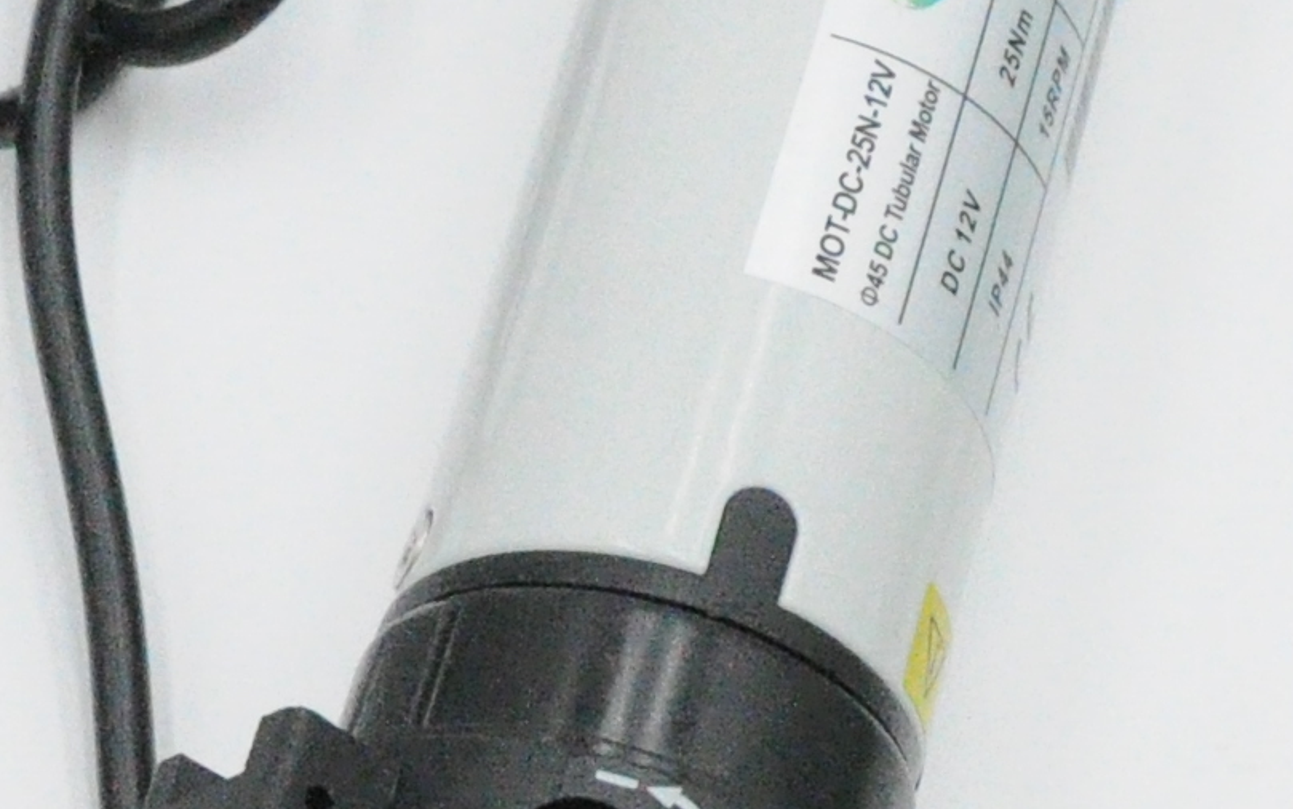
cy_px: 726
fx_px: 6274
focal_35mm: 178
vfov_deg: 7.4
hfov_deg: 11.6
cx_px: -19
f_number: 7.1
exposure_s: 1/4000
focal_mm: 22
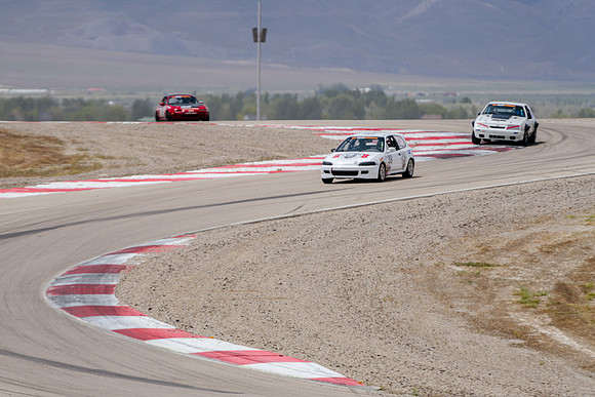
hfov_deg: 4.9
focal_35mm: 420
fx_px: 6950
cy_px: 181
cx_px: 259
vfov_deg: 3.3
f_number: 5.6
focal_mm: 360
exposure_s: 1/640
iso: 100
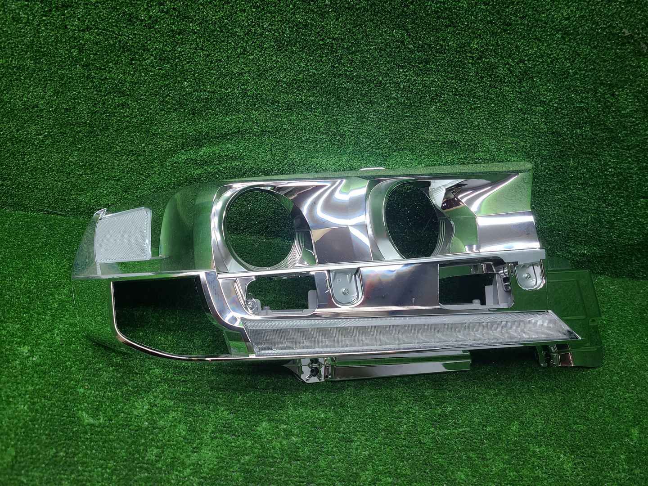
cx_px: 324
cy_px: 243
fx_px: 487
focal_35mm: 26
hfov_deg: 67.3
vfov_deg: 53.1
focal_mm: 5.4
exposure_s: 1/117
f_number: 1.8
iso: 50
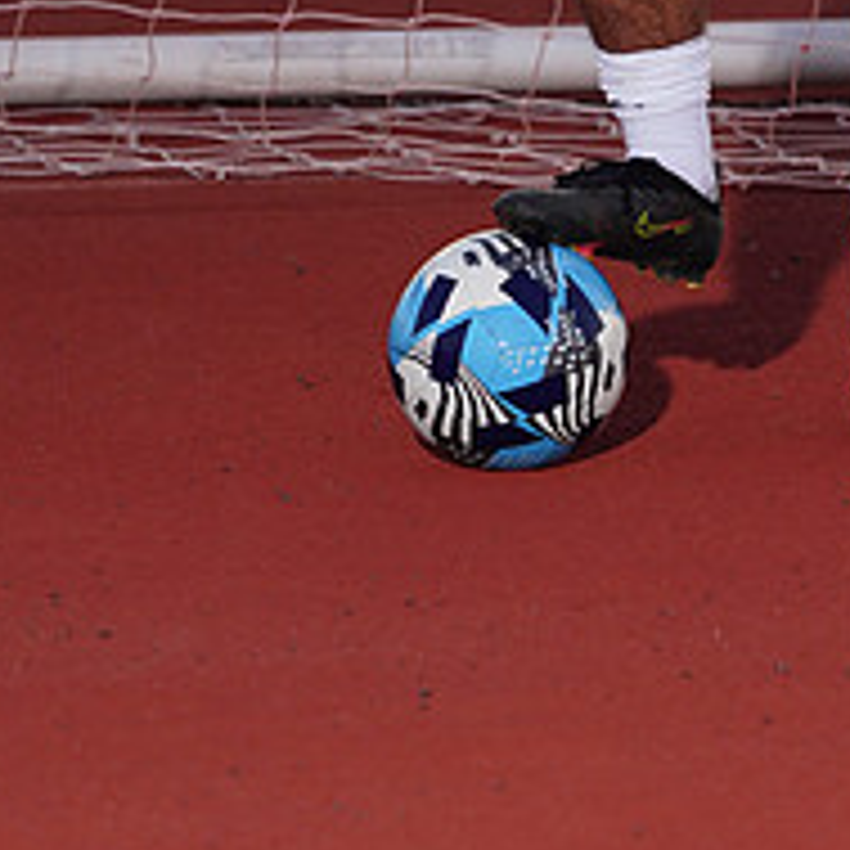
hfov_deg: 2.9
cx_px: 807
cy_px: -346
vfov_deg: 2.9
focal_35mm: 597
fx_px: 16585
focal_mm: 229
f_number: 5.6
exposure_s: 1/250
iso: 320
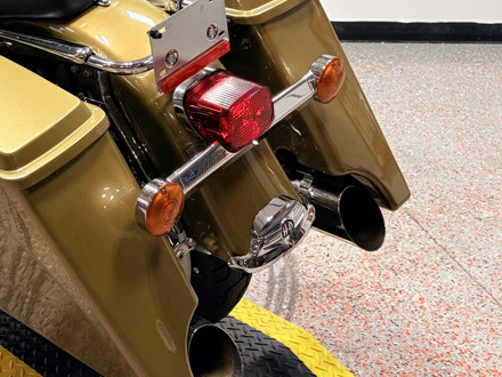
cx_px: -23
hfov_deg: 28.4
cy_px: 1
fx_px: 914
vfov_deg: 22.4
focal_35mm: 63
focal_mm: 5.96
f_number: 1.6
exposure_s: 1/120
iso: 40
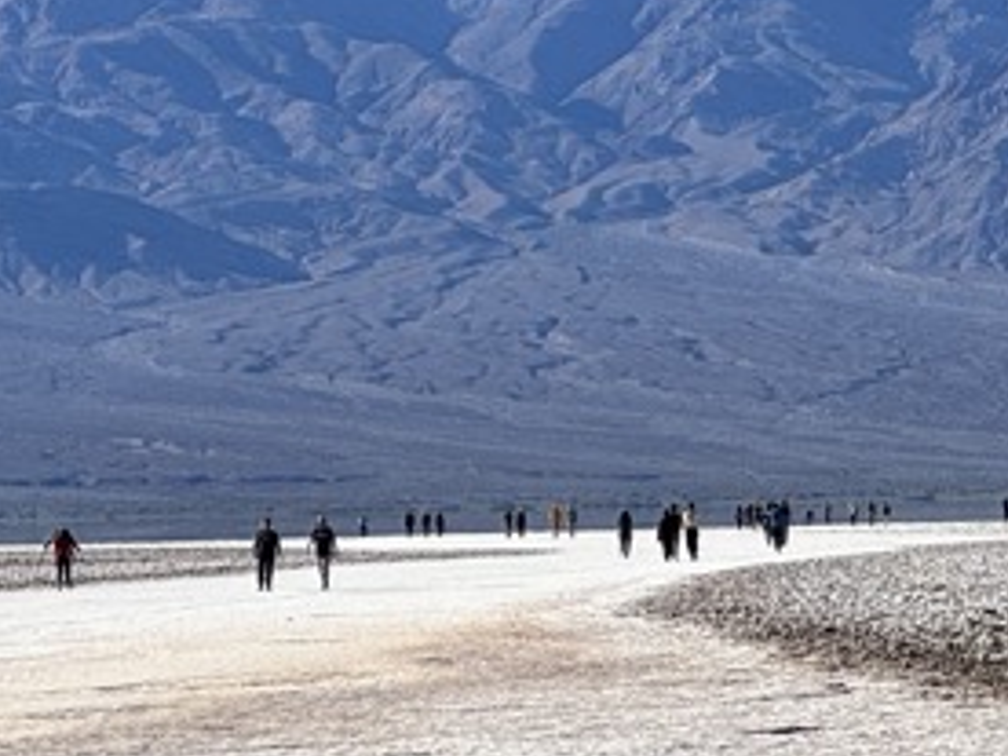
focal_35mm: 286
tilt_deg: -0.7
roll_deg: +0.8
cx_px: 519
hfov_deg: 6.9
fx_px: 8328
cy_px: 541
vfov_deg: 5.2
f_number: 2.8
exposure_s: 1/1074
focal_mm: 9
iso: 25
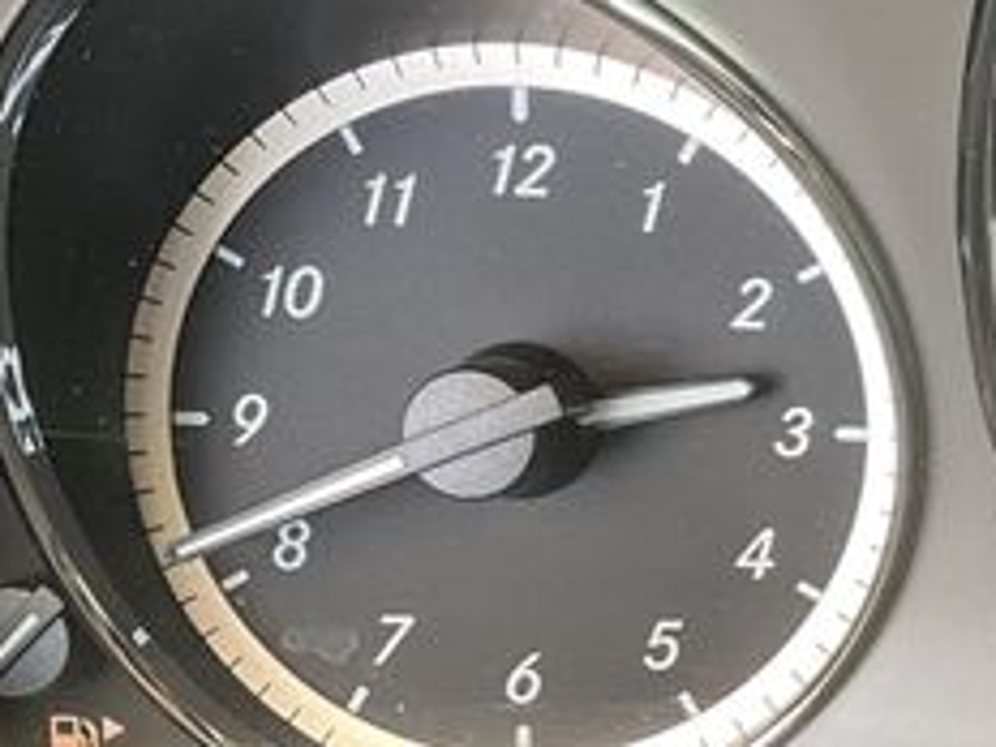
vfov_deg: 14.8
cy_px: 391
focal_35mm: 100
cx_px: 1640
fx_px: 2877
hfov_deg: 17.1
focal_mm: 3
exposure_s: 1/50
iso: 100
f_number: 1.8
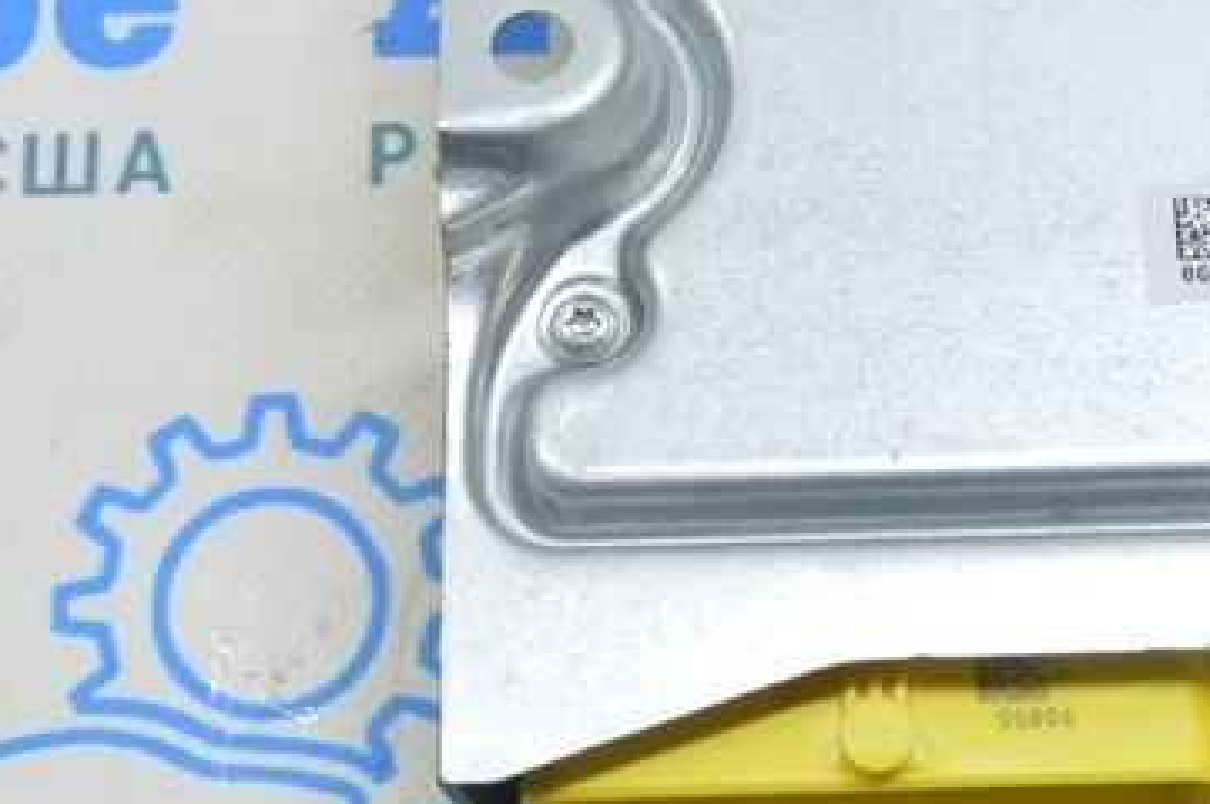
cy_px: 266
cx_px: 855
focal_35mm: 102
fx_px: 3425
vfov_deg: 13.4
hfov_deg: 19.9
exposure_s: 1/20
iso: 400
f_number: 5.6
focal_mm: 24
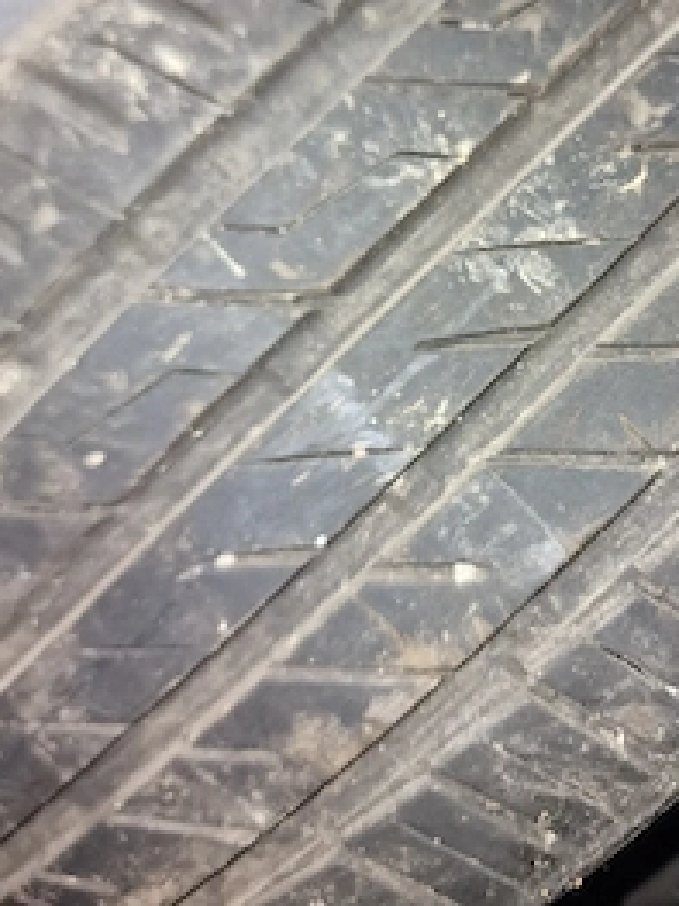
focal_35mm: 35
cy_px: 303
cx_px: 465
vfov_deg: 51.7
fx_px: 916
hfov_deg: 40.1
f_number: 1.8
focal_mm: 6.4
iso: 225
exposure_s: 1/50
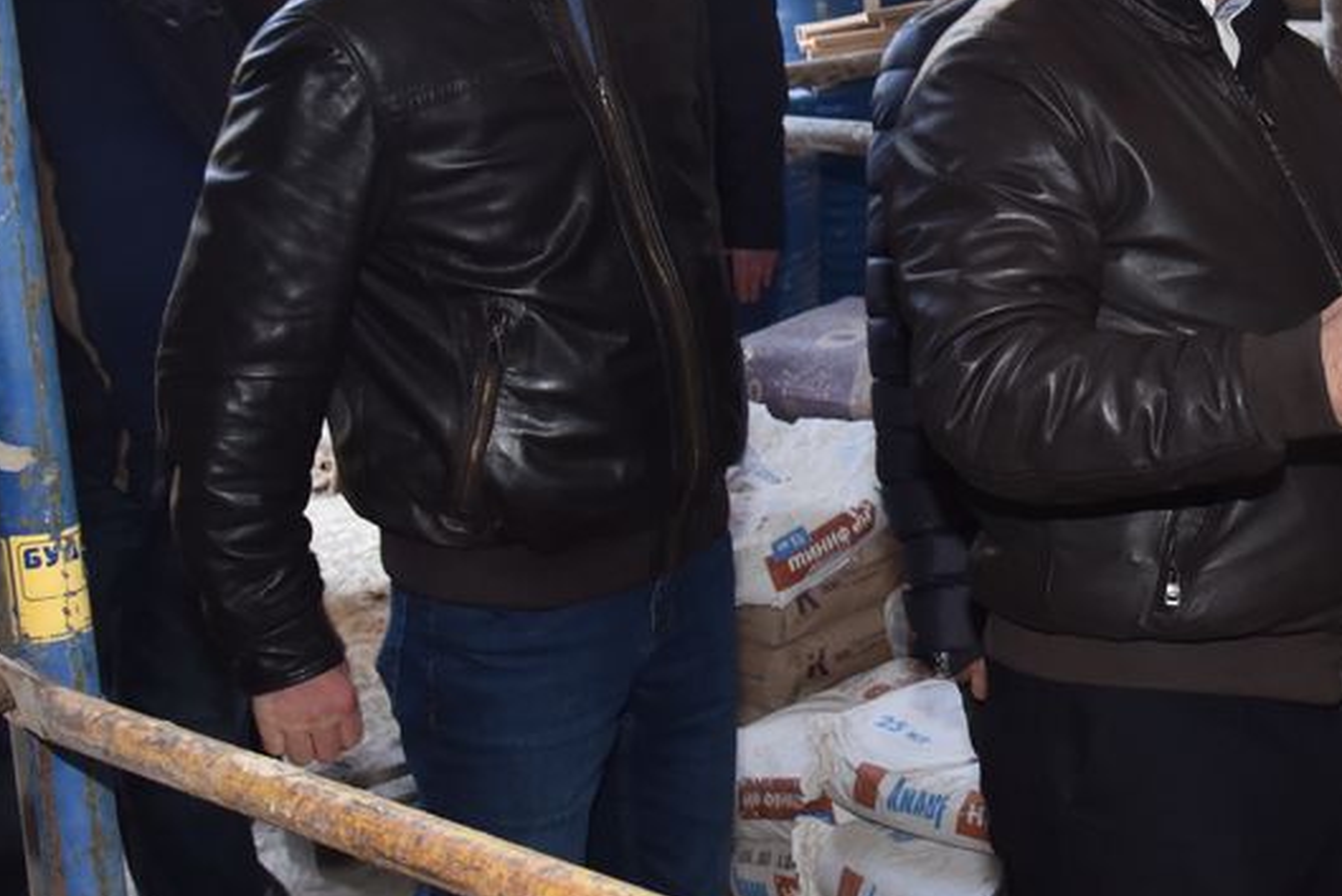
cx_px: 1309
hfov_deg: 23.8
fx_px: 3057
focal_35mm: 82
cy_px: 194
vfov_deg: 16.6
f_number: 7.1
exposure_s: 1/60
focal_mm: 31
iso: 1000
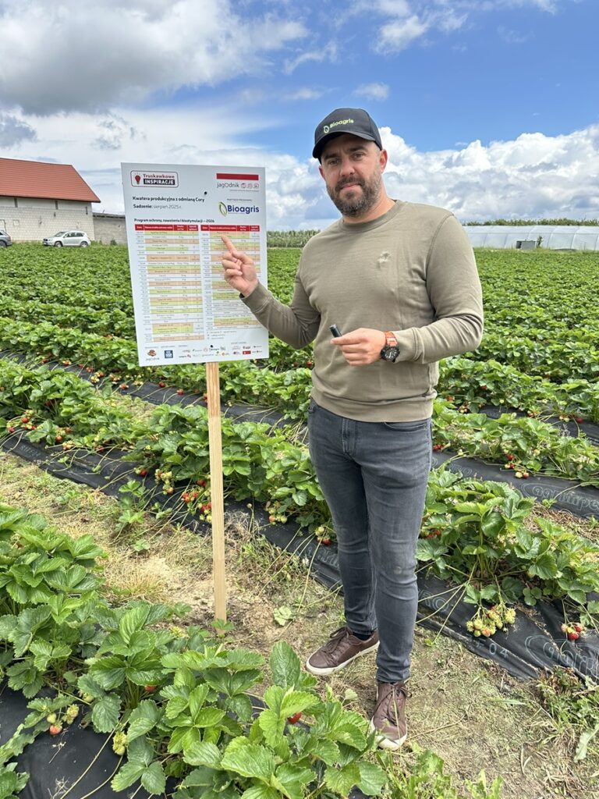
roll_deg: -1.1
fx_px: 554
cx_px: 300
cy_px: 400
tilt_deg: -14.9
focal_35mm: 24
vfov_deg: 71.6
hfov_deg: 56.8
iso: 80
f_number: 1.78
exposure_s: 1/3058
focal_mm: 6.86
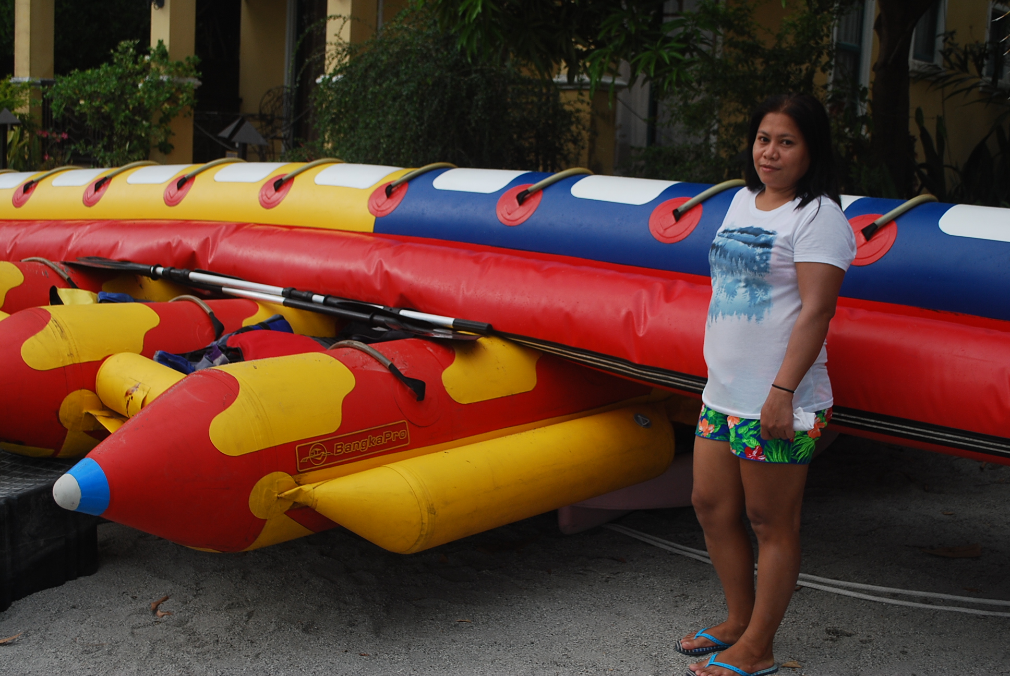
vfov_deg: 28.2
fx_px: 1348
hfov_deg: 41.1
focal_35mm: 48
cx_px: 505
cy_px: 338
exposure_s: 1/125
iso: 200
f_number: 5.6
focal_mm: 32
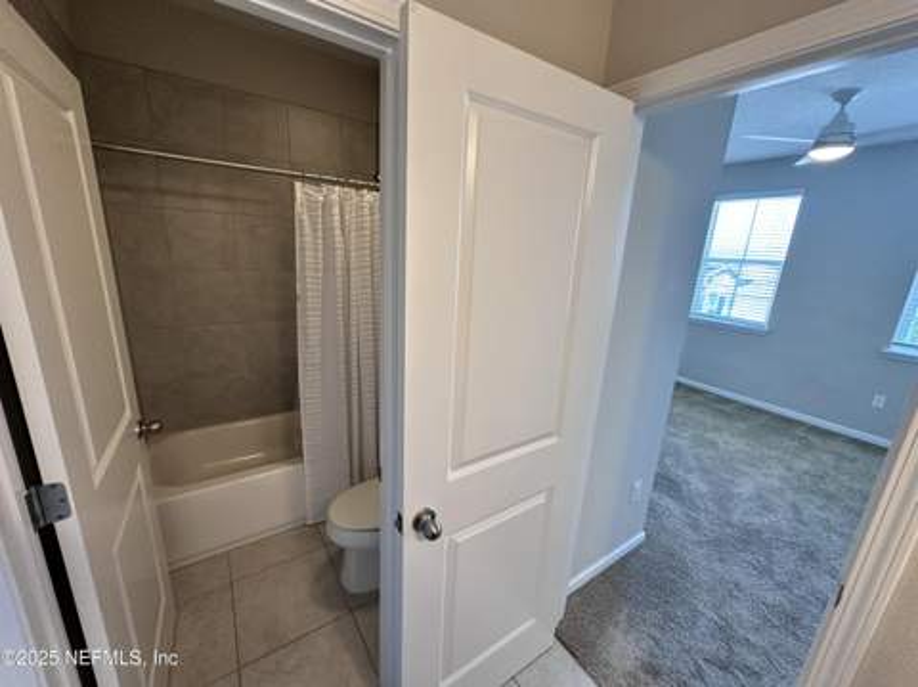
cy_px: 344
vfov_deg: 85.6
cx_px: 459
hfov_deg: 102.1
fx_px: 371
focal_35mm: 14
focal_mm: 2.22
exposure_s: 1/120
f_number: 2.2
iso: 250
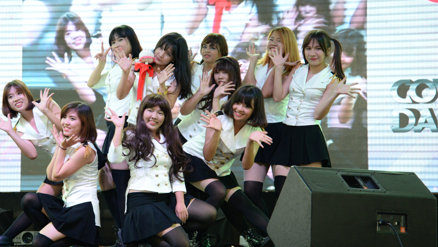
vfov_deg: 12.5
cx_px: 149
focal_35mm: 97
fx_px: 1127
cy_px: 121
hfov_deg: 21.9
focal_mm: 70
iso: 1250
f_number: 5
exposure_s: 1/250
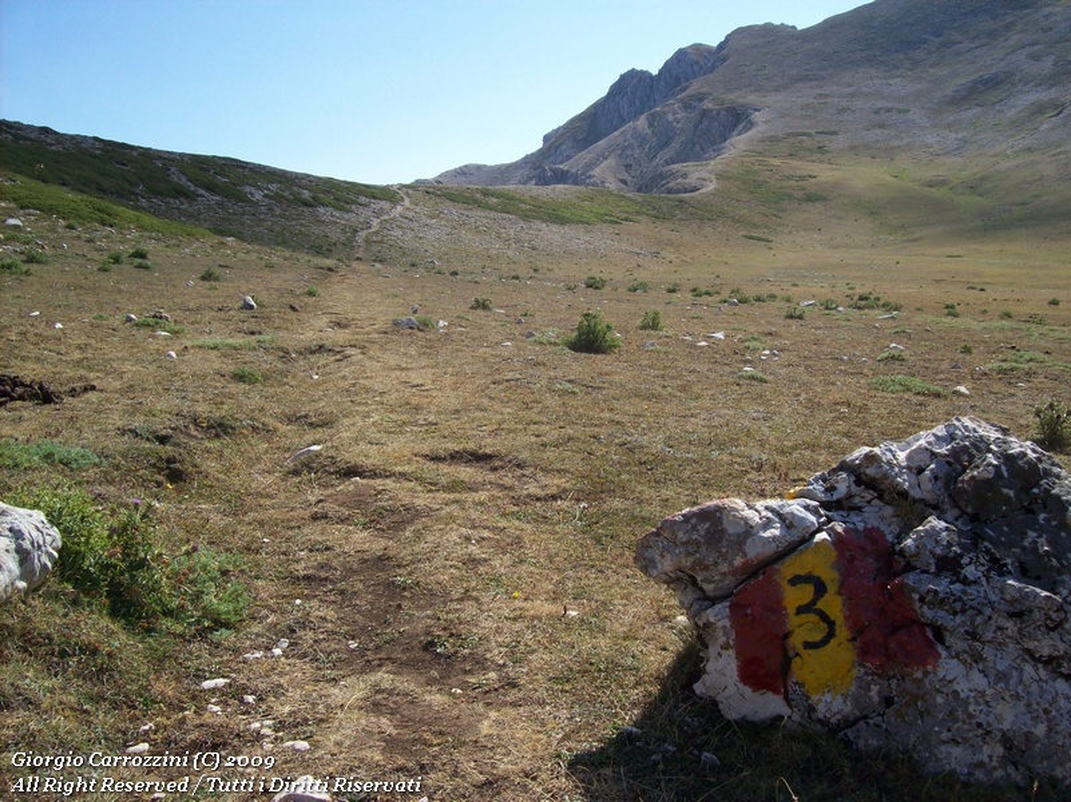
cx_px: 536
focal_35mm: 36
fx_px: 1113
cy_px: 401
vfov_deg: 39.6
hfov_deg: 51.4
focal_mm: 6
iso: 80
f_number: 4.8
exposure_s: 1/534
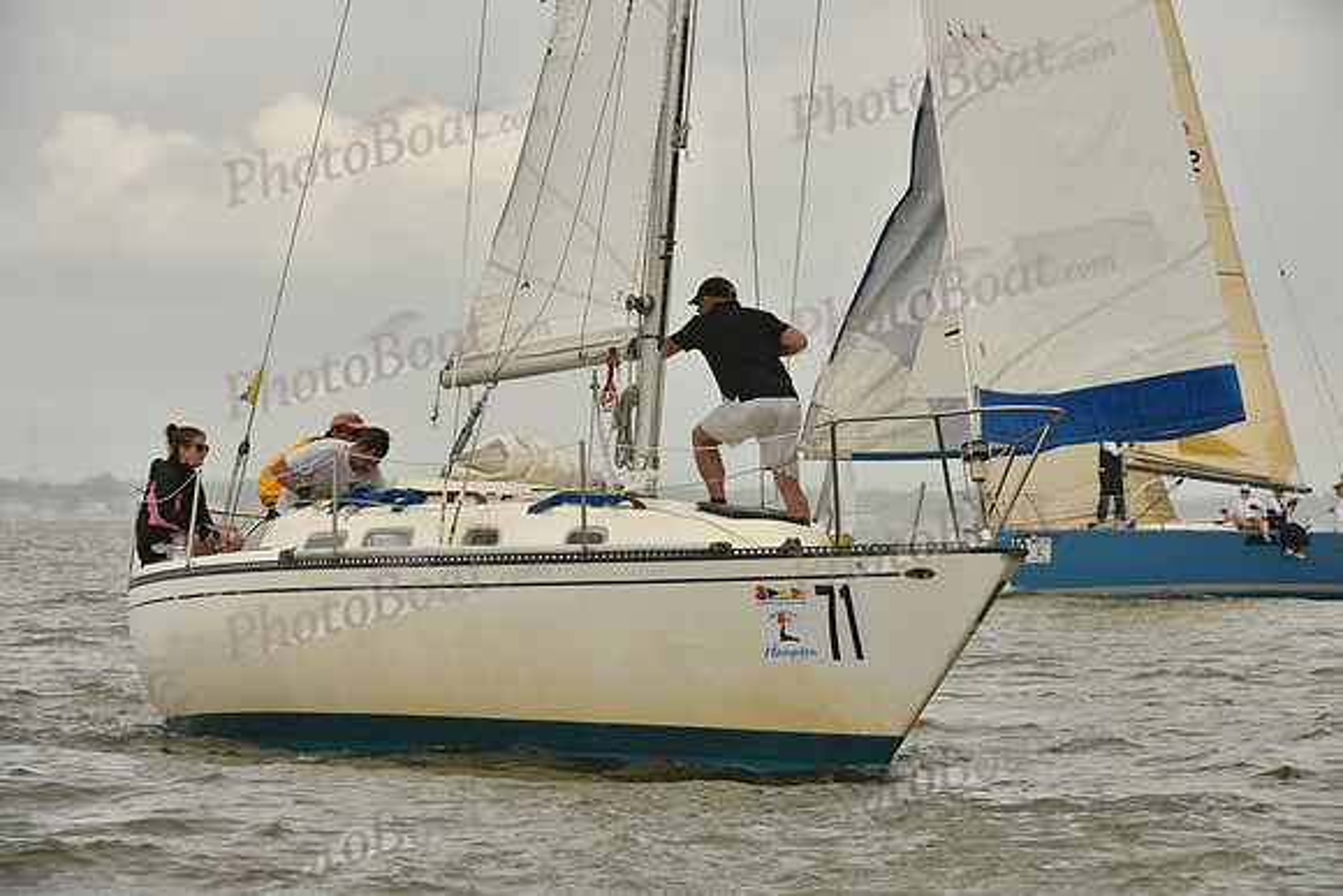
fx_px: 7463
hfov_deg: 10.3
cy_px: 448
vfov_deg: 6.9
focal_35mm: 200
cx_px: 672
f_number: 9
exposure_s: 1/1000
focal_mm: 200
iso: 400
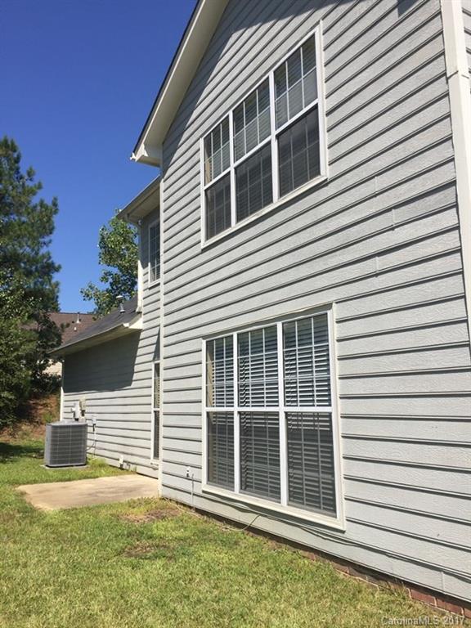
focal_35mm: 29
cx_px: 236
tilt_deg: +13.7
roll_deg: +3.0
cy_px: 314
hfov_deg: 48.2
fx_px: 526
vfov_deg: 61.7
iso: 32
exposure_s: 1/2326
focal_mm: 4.15
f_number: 2.2
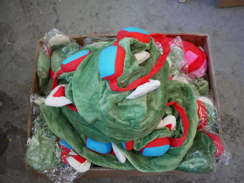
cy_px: 92
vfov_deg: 32.9
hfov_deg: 42.9
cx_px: 122
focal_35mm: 44
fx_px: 310
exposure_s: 1/60
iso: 1000
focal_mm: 22
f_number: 4.2
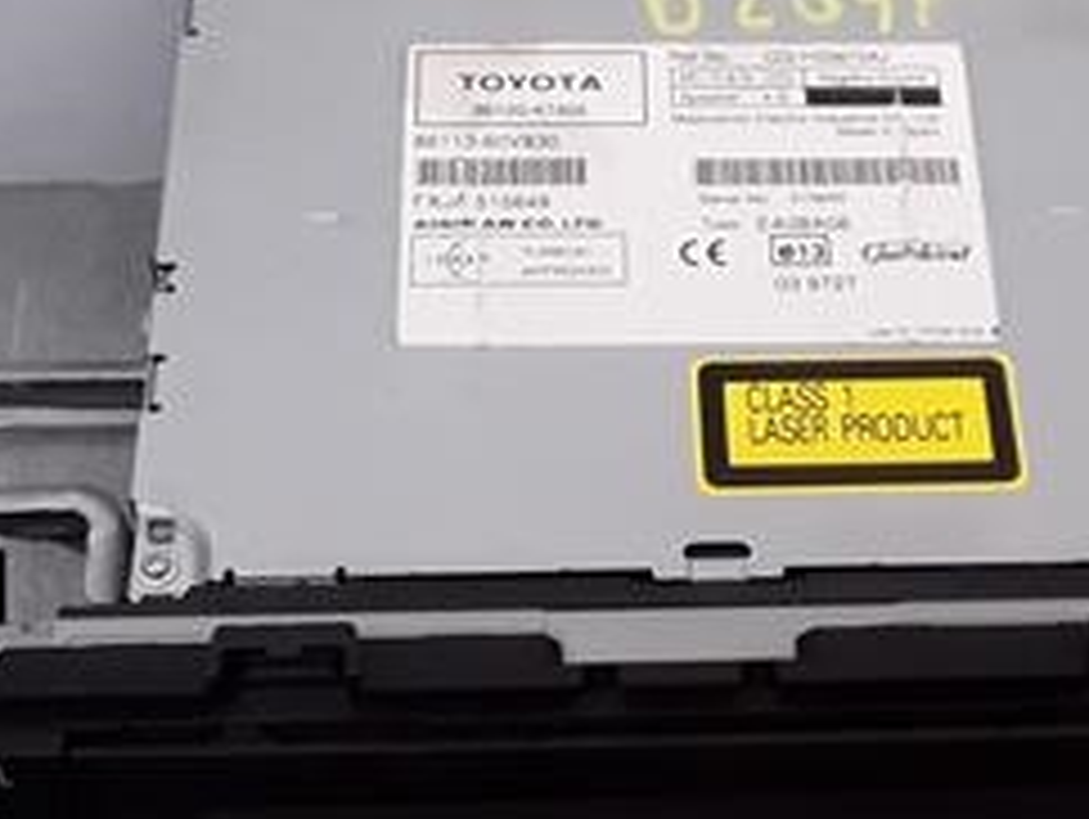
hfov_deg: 26.2
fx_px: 2330
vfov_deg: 19.9
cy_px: 423
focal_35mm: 74
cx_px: 698
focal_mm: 2.91
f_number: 1.9
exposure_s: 1/202
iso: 100
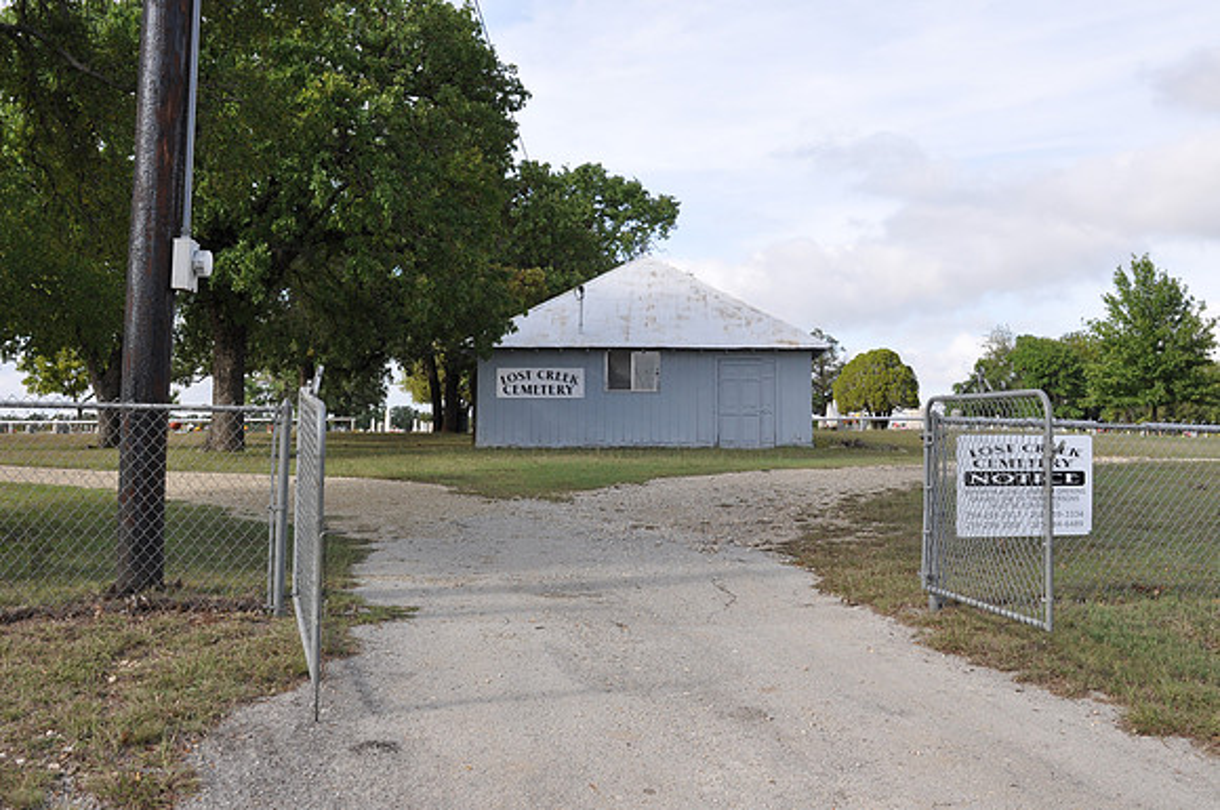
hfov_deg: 48.0
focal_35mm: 40
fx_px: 1371
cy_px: 405
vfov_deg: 32.9
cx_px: 610
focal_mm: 27
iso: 200
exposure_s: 1/200
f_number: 11
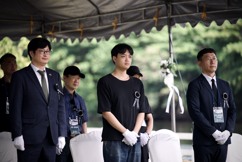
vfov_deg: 8.4
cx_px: 121
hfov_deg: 12.5
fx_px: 1103
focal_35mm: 164
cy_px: 81
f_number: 2.8
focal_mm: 164
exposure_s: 1/320
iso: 100
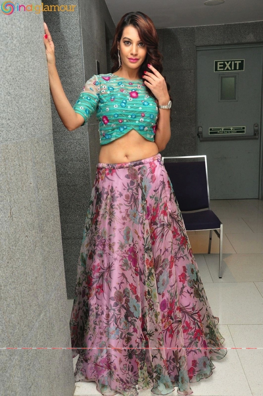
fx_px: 395
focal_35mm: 36
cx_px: 132
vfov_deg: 53.2
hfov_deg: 36.8
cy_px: 198
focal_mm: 24
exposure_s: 1/125
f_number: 7.1
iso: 1250
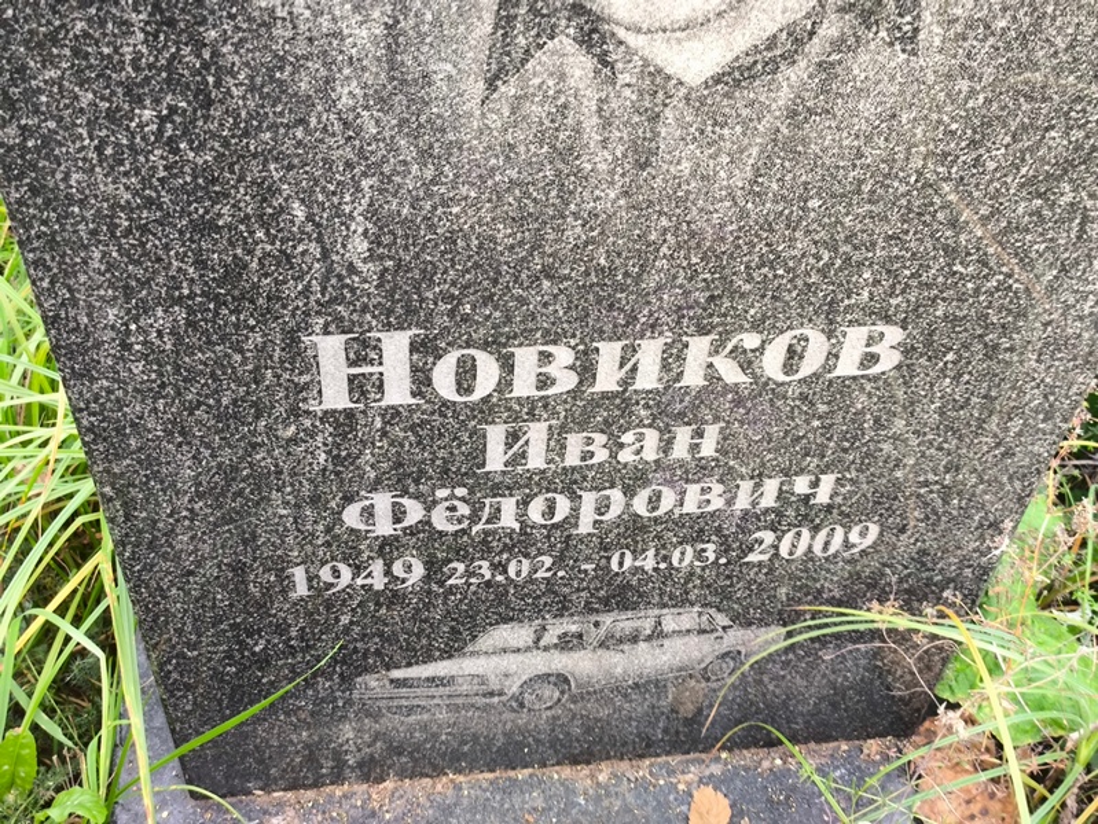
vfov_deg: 29.1
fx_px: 1587
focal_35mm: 50
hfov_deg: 38.2
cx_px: 549
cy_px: 412
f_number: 1.7
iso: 250
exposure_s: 1/50
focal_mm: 4.71
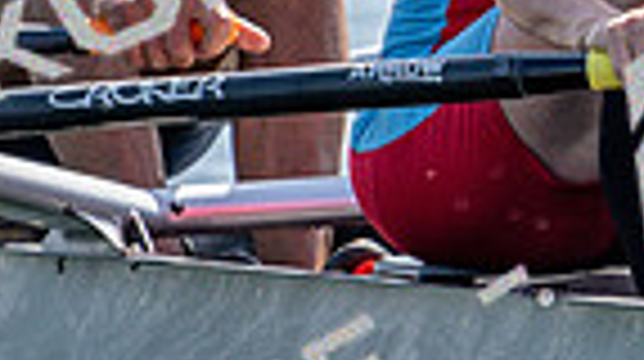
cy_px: -169
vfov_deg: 0.7
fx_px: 30629
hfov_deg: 1.2
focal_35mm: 1796
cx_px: 239
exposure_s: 1/2000
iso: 400
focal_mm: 422
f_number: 6.3
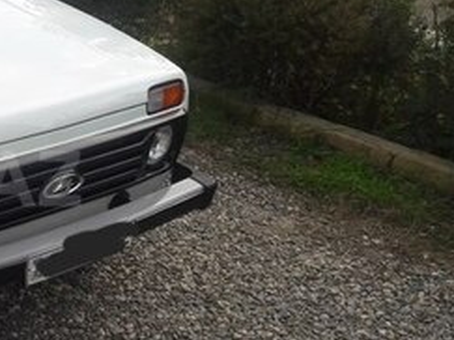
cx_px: -110
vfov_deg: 19.4
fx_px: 996
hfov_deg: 23.2
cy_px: 178
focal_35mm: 76
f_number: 1.9
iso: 40
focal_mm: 3.7
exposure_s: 1/889
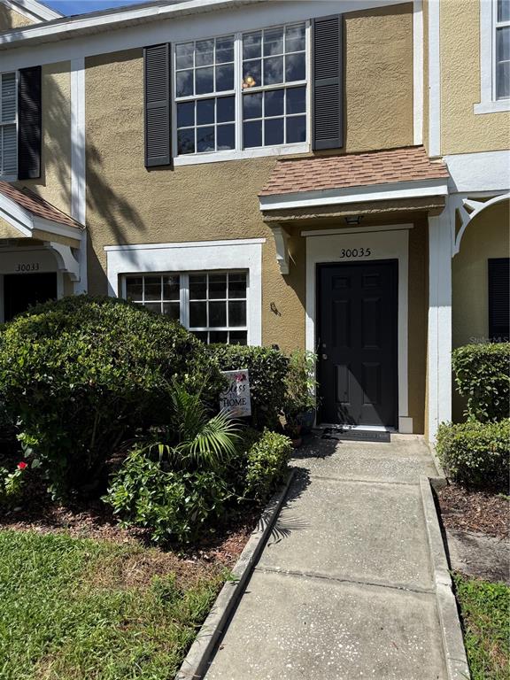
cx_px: 255
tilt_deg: -0.7
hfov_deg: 56.8
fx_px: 471
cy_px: 340
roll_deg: -0.1
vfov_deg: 71.6
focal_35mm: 24
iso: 80
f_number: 1.78
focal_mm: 6.76
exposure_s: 1/4673
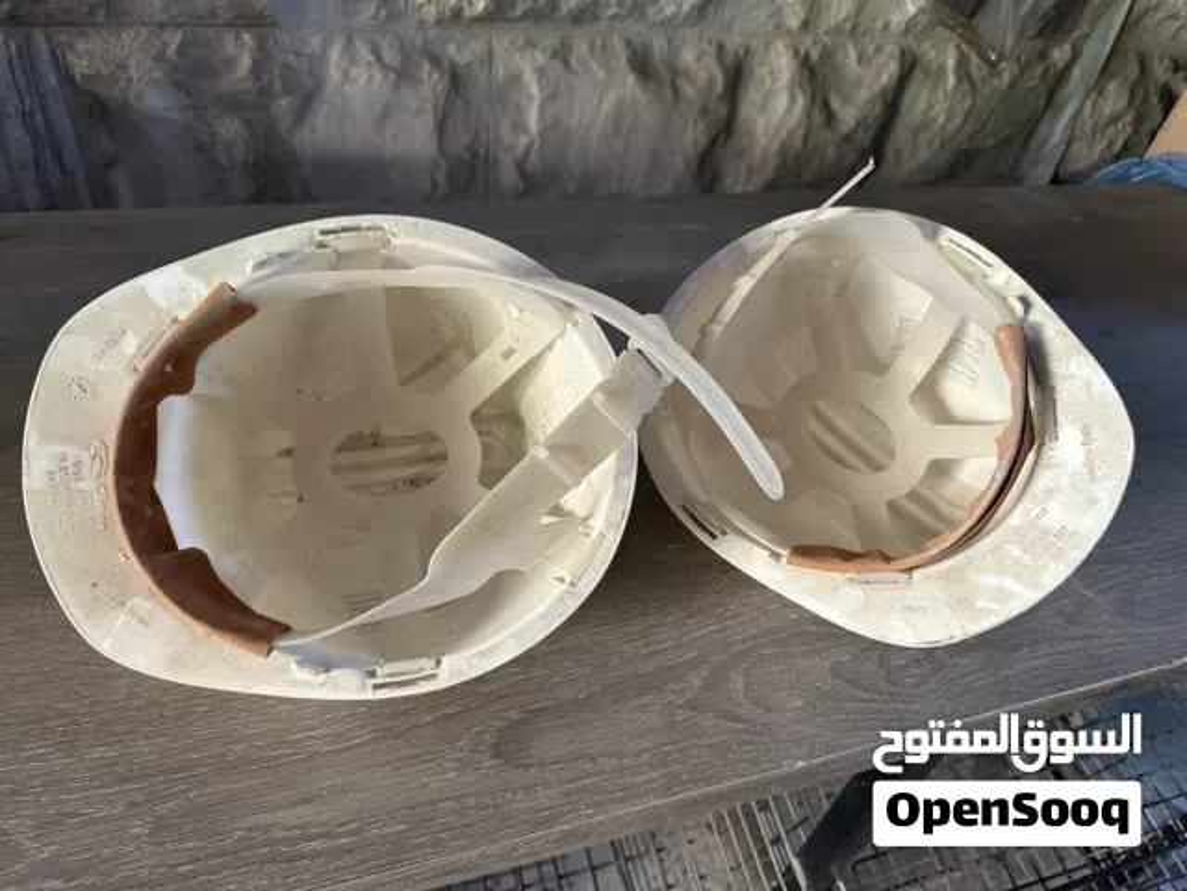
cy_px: 446
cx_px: 594
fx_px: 823
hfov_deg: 71.6
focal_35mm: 24
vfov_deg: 56.8
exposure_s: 1/60
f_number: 1.78
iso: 320
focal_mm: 6.86
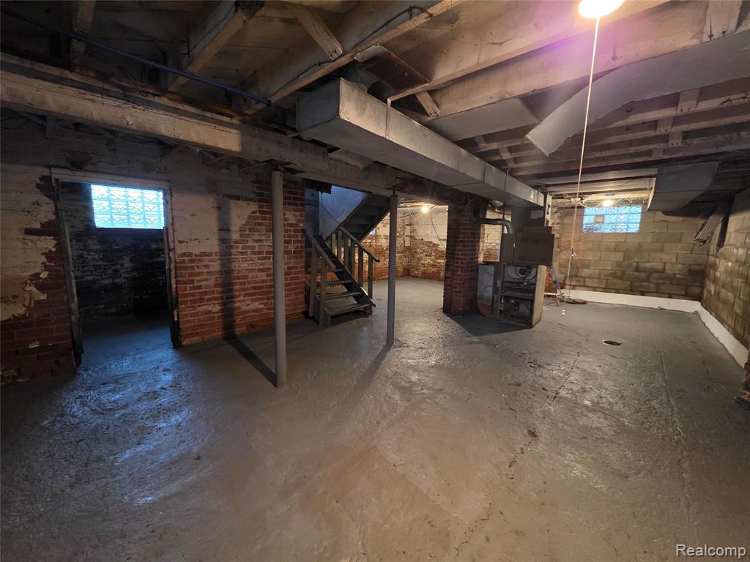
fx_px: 282
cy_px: 281
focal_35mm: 13
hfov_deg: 106.2
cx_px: 375
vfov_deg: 89.9
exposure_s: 1/40
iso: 800
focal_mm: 2.2
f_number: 1.9
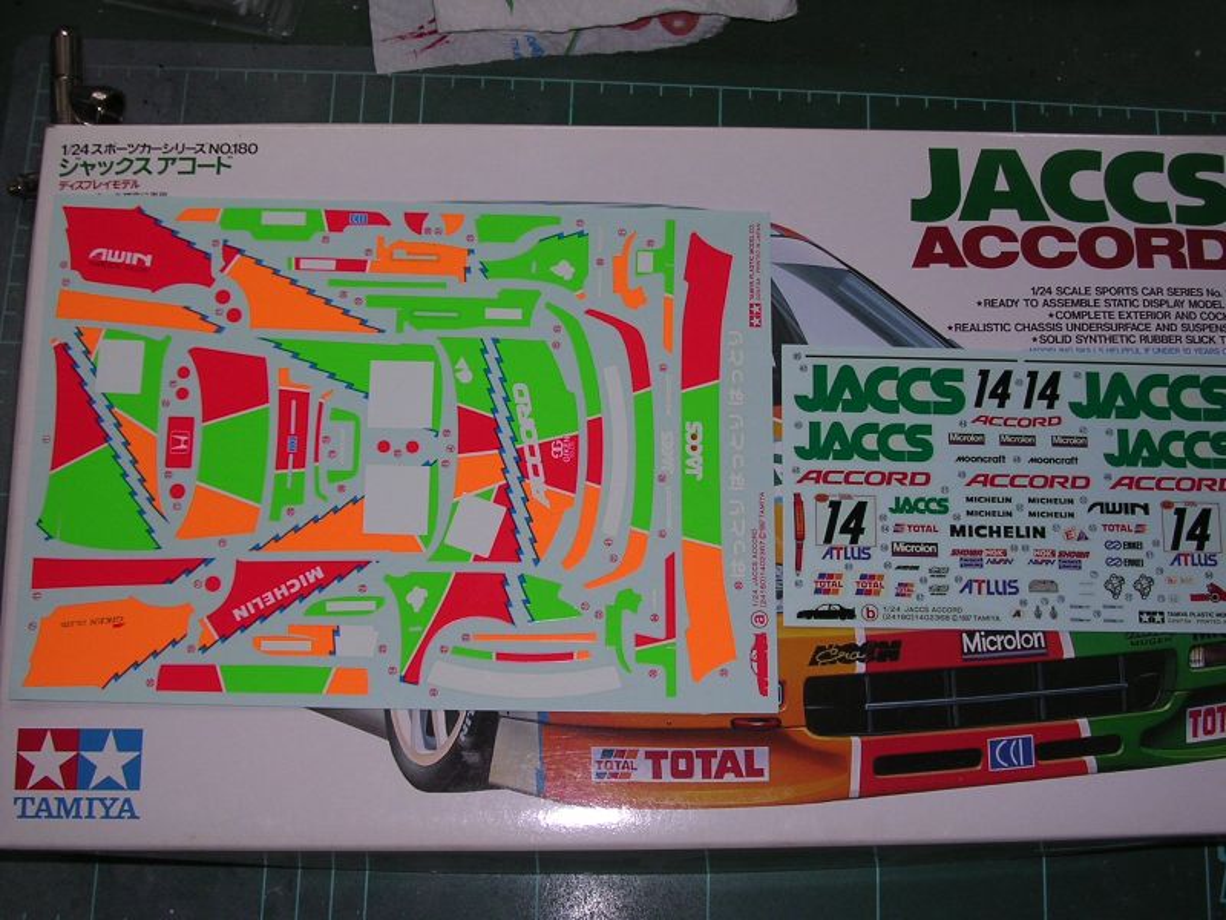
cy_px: 460
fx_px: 1629
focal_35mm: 46
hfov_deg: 41.2
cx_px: 613
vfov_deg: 31.5
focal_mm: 7.1
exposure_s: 1/60.1
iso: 100
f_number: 3
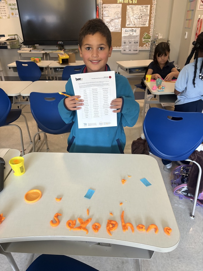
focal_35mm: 26
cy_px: 136
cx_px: 102
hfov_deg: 53.1
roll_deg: +0.7
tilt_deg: -27.5
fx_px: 203
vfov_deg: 67.3
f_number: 1.6
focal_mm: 5.96
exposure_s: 1/60
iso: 400
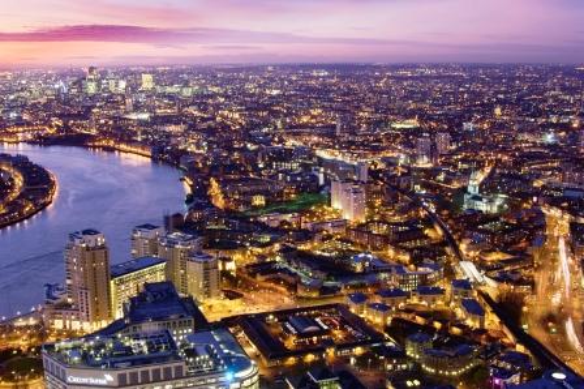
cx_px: 292
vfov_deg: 31.8
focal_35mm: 42
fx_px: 681
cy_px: 194
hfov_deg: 46.4
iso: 250
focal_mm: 28
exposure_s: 3
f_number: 8
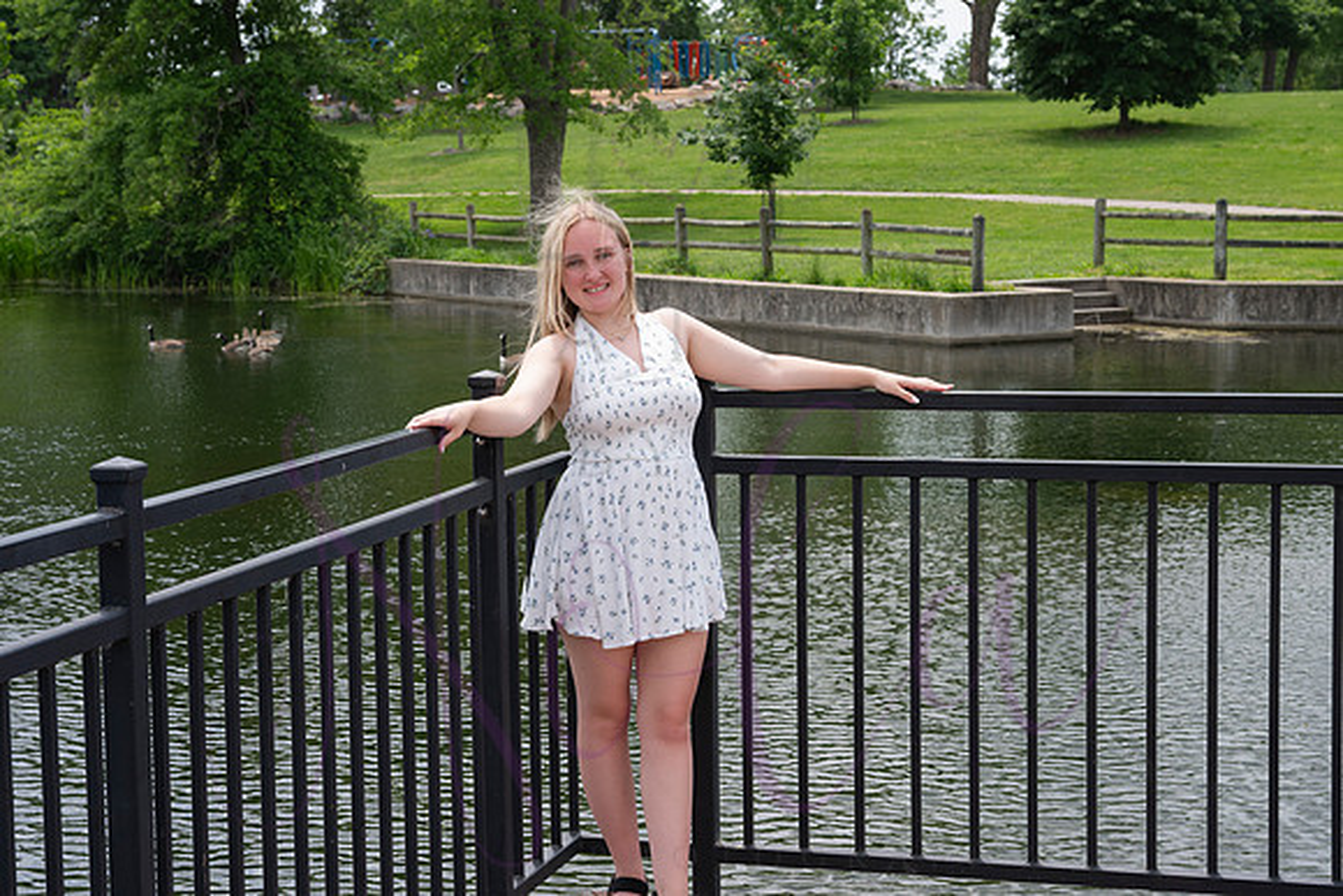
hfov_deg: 30.9
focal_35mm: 65
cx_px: 671
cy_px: 433
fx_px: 2433
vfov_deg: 20.9
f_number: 9
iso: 400
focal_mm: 62
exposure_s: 1/400
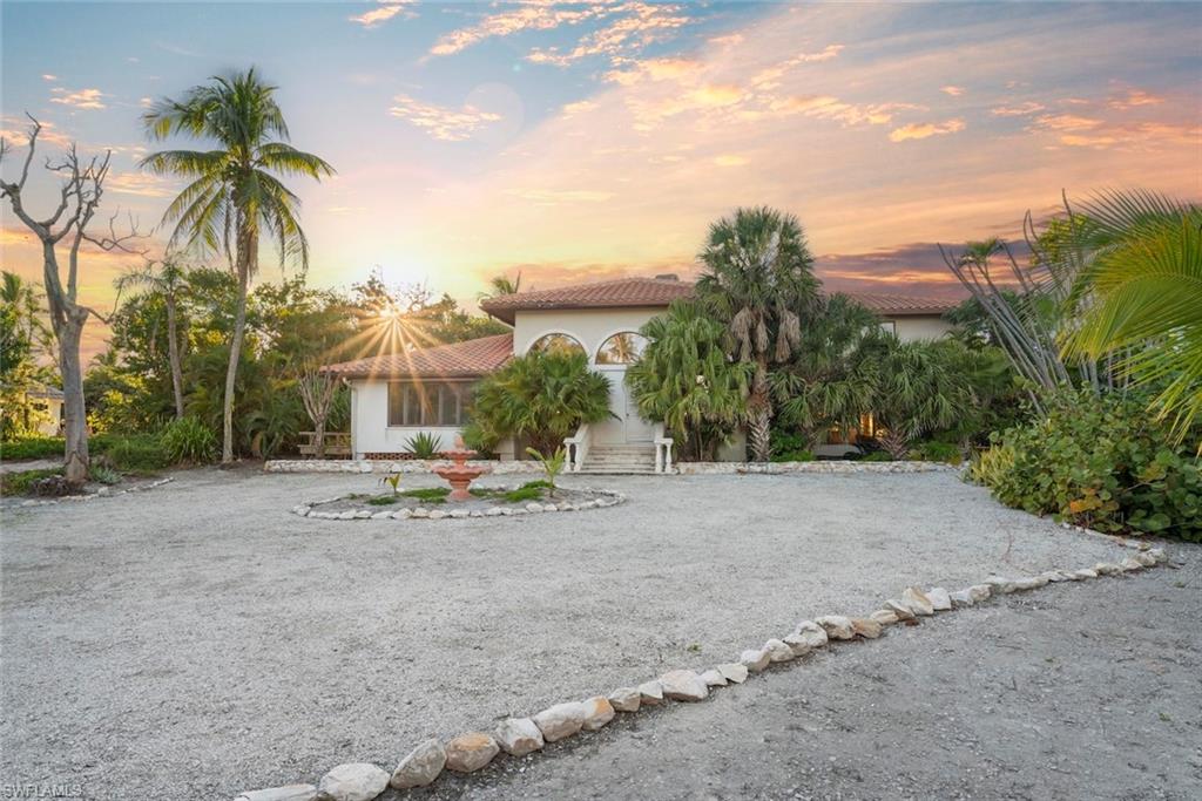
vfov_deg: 61.9
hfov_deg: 84.0
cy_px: 400
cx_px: 601
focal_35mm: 20
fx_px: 668
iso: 400
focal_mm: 20
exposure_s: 1/10
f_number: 11
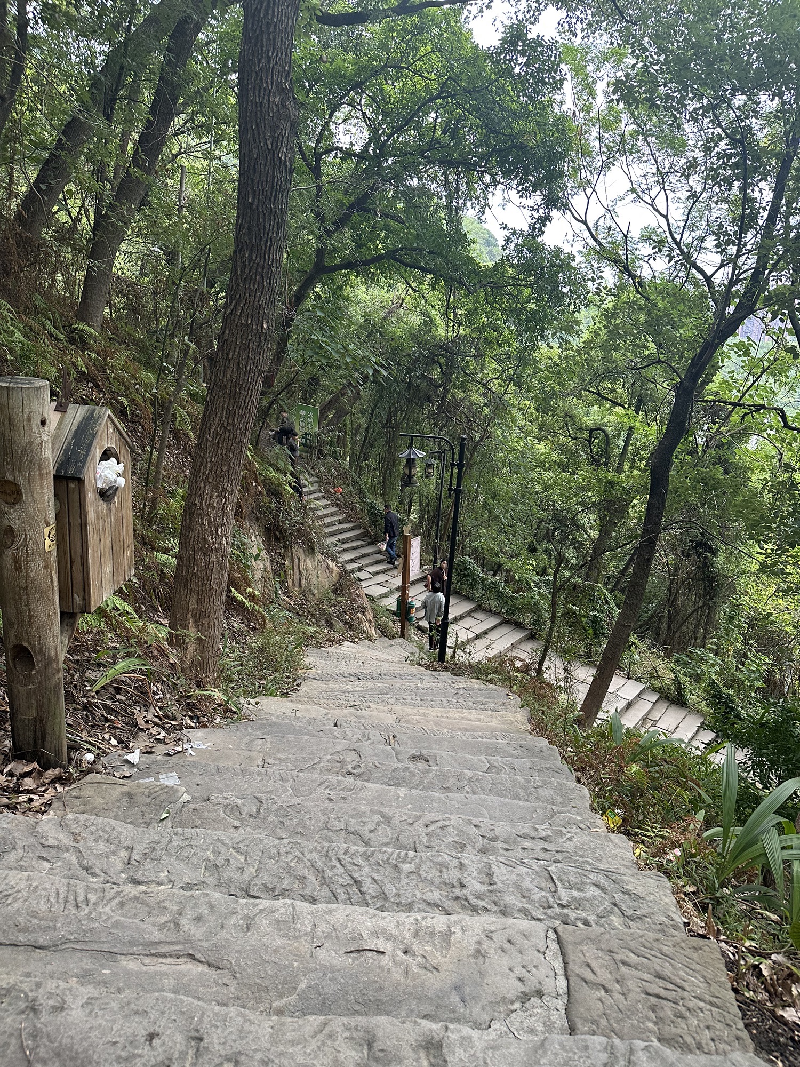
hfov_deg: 56.8
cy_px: 534
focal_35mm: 24
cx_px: 400
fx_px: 740
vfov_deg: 71.6
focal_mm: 6.86
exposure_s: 1/60
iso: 250
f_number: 1.78
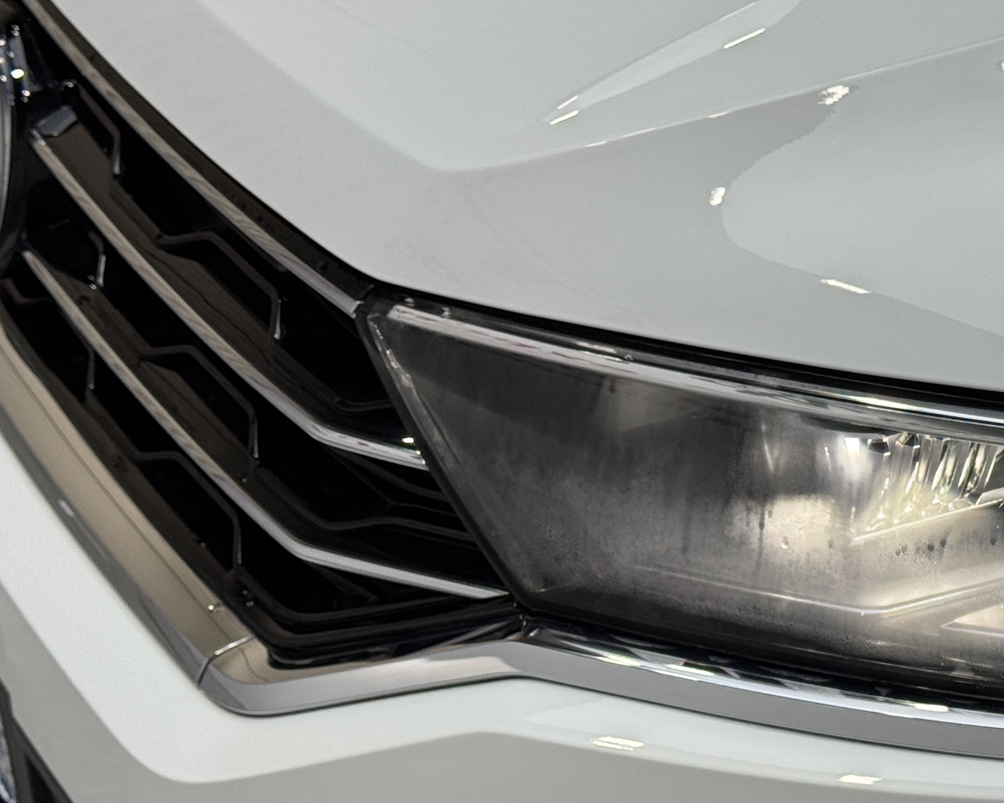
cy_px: 575
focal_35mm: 103
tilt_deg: -31.1
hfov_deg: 18.3
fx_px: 3060
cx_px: 929
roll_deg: +0.4
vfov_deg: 14.9
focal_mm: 6.76
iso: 64
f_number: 1.78
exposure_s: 1/358
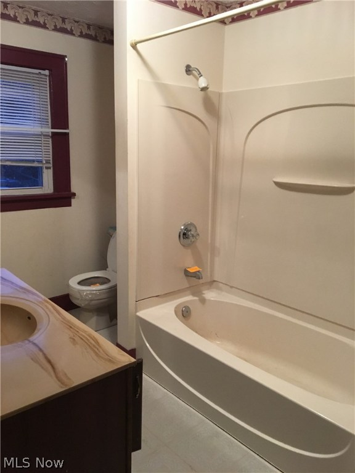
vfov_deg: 61.7
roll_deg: +0.9
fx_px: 397
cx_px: 178
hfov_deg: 48.2
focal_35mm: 29
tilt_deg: -12.3
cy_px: 236
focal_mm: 4.15
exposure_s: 1/30
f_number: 2.2
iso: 200
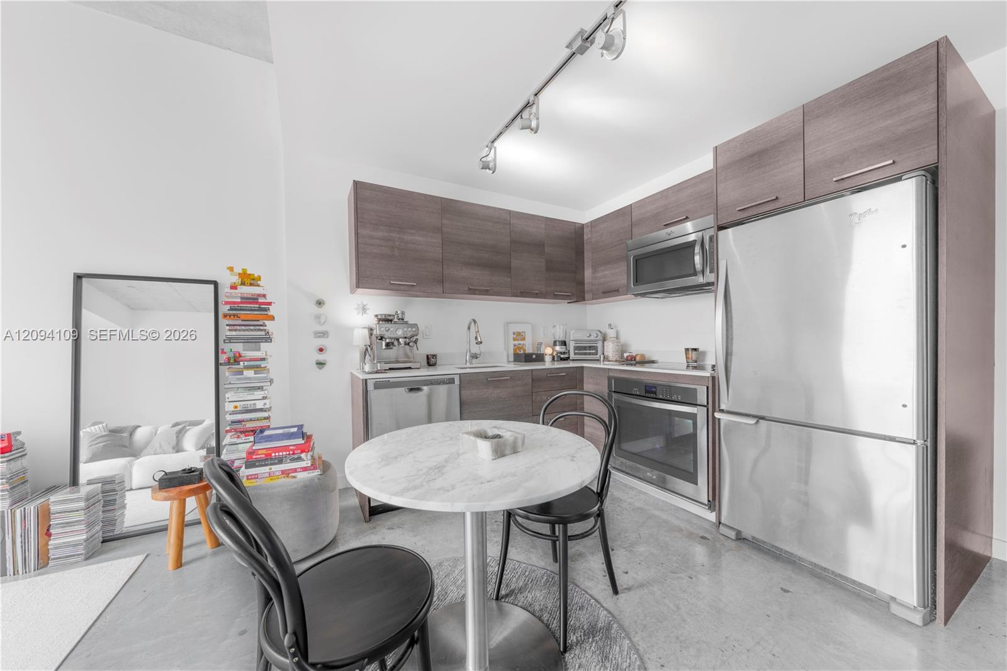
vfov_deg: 90.0
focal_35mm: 12
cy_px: 336
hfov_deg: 112.6
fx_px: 336
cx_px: 504
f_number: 8
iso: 100
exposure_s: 1/1.25
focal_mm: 12
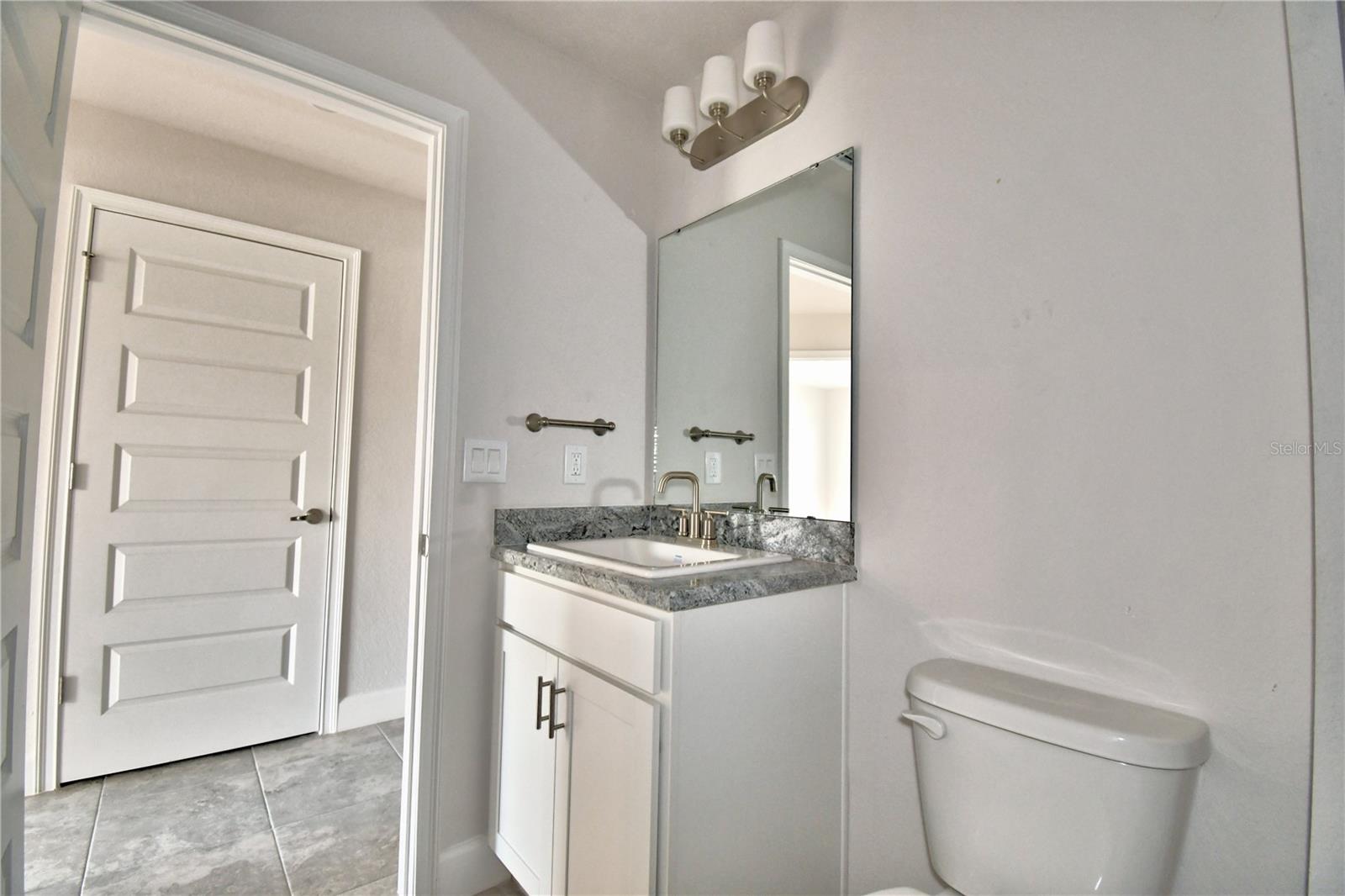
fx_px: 560
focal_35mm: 15
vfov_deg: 77.3
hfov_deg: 100.4
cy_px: 448
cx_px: 672
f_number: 4.5
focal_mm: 10
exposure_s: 1/30
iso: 720
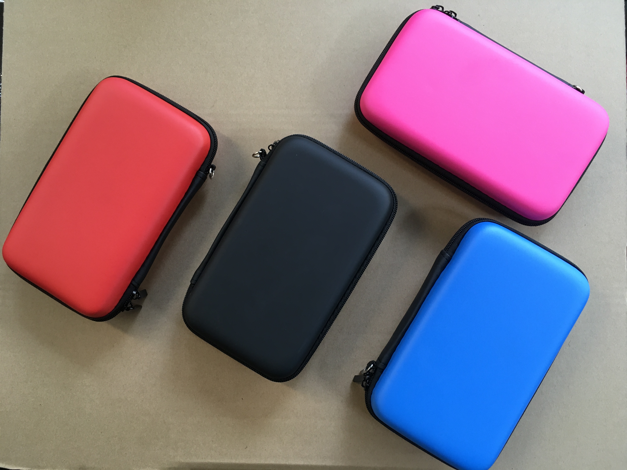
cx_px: 314
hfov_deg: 61.7
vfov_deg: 48.2
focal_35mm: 29
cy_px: 235
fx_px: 525
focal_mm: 4.15
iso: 125
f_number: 2.2
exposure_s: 1/33
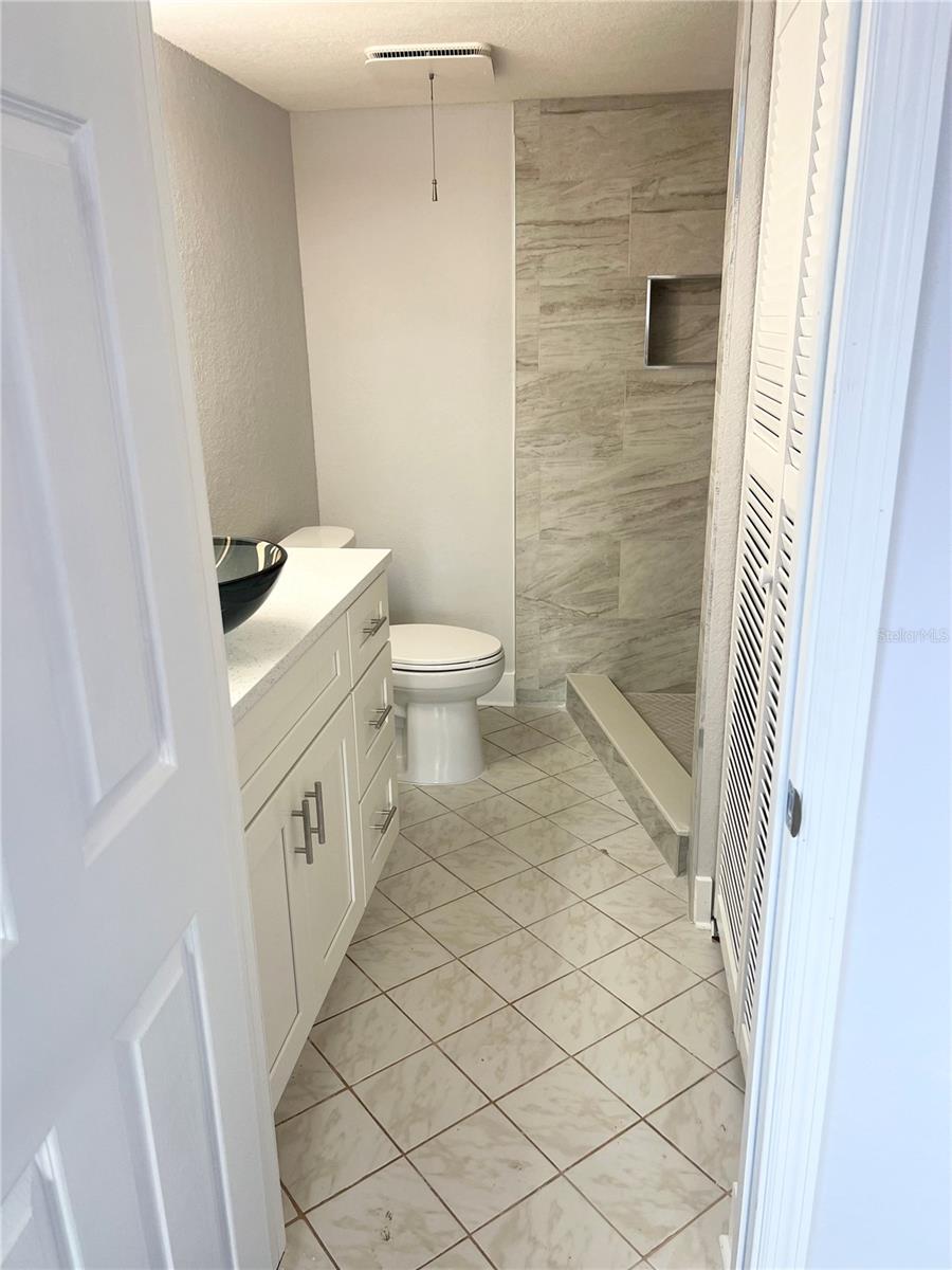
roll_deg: +0.9
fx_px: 953
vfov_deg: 67.3
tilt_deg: -17.0
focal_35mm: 26
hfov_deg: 53.1
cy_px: 635
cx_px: 476
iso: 64
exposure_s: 1/120
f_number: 1.5
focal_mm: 5.7
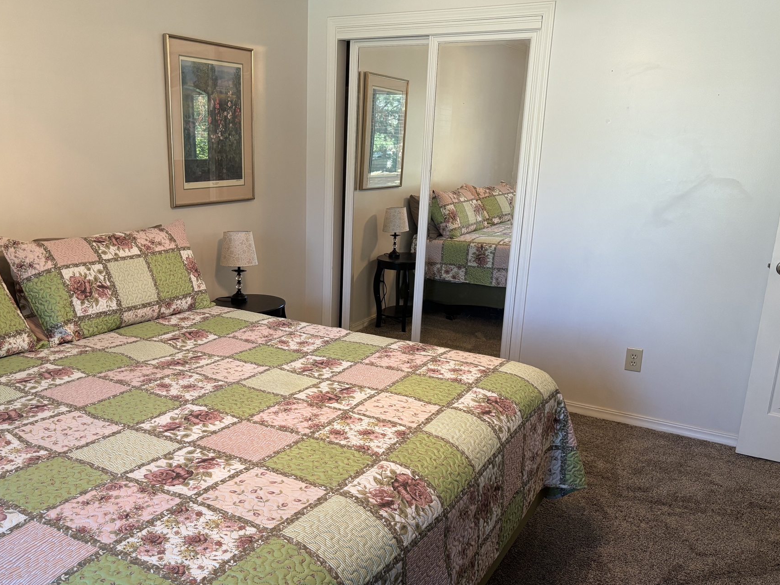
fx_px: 698
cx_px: 351
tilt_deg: -15.7
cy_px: 332
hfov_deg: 58.2
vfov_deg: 45.3
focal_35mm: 31
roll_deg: -1.9
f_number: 1.6
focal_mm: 5.96
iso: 200
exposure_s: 1/60
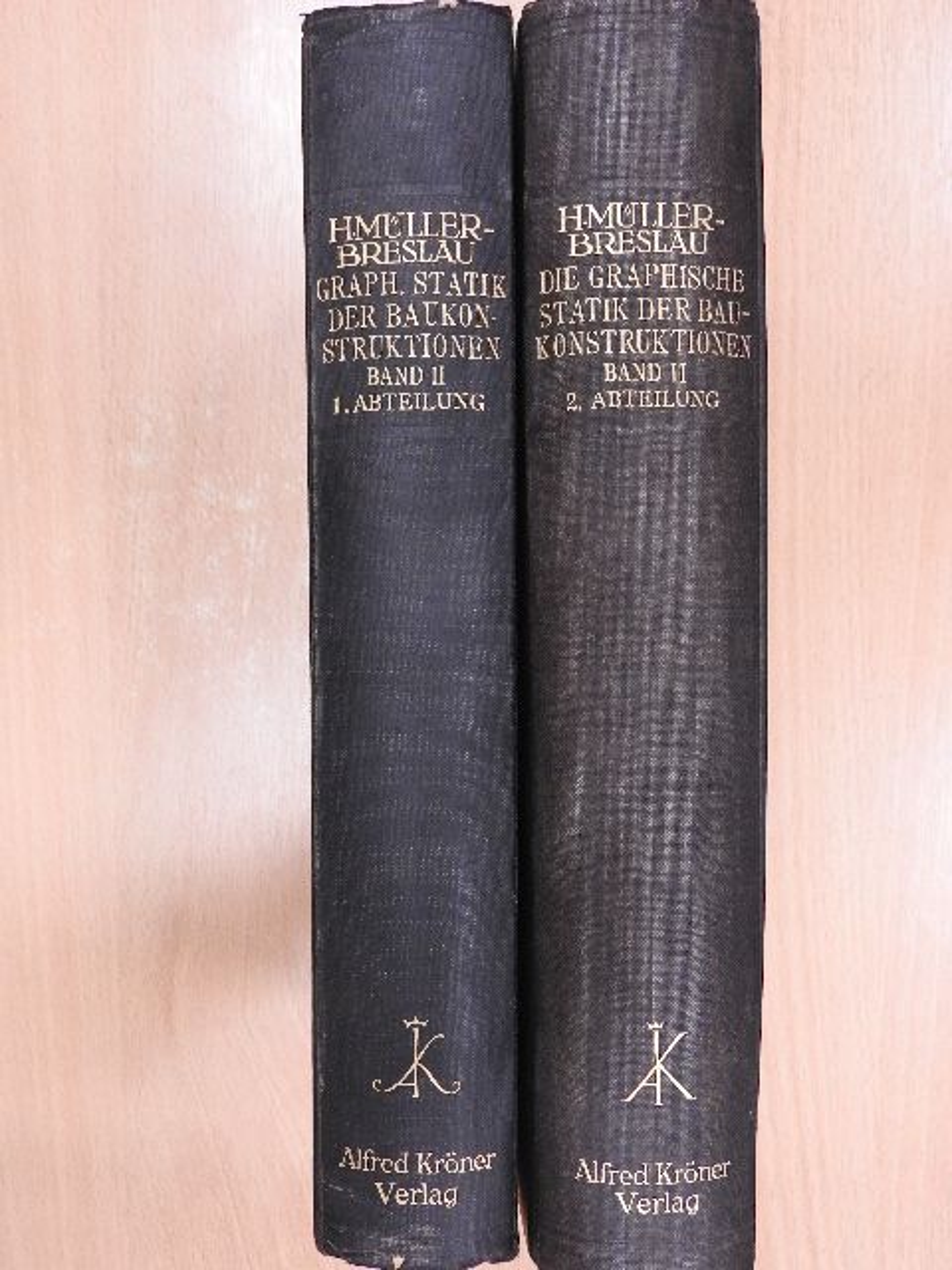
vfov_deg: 52.6
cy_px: 635
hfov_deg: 40.7
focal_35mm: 35
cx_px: 476
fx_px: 1283
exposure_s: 1/30
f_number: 3.8
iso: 320
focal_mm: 6.3
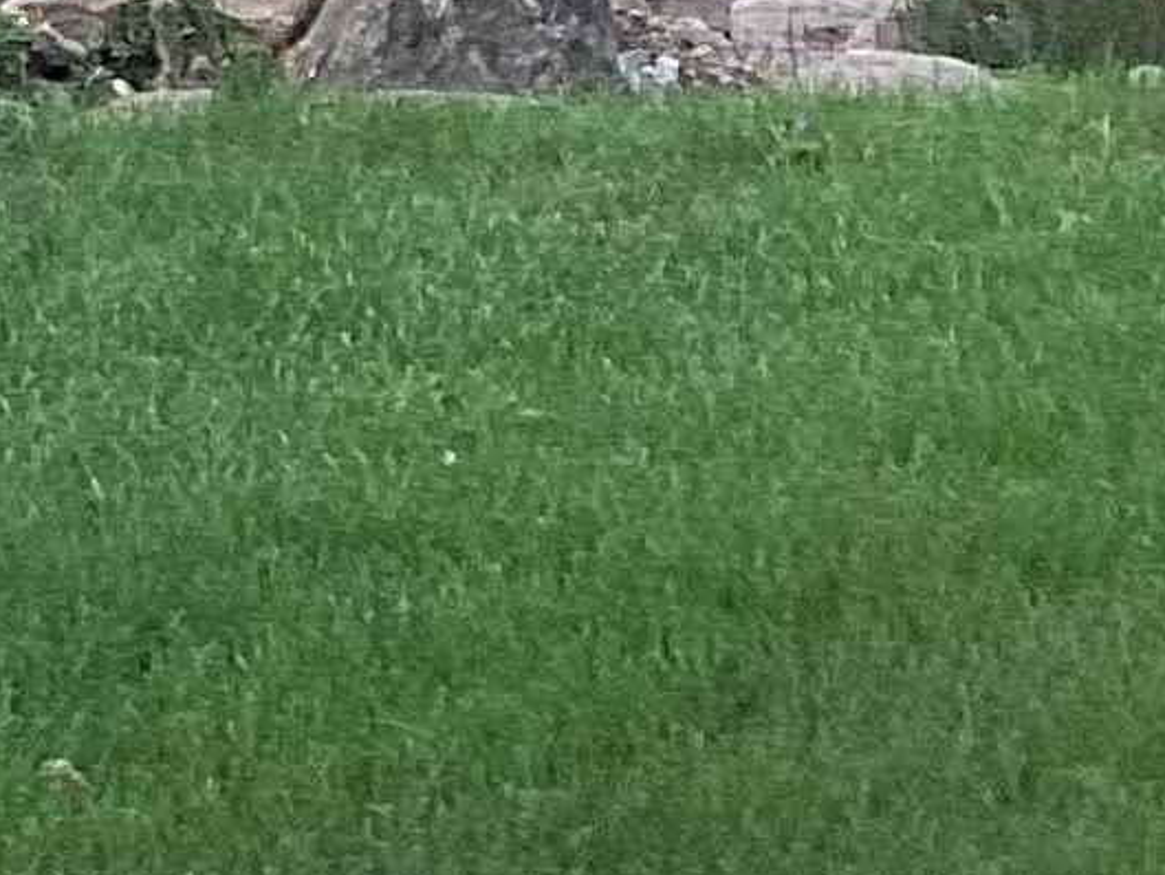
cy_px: -1157
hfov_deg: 10.8
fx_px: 6059
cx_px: -200
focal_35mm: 180
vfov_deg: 7.7
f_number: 2.4
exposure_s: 1/382
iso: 25
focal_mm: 3.3
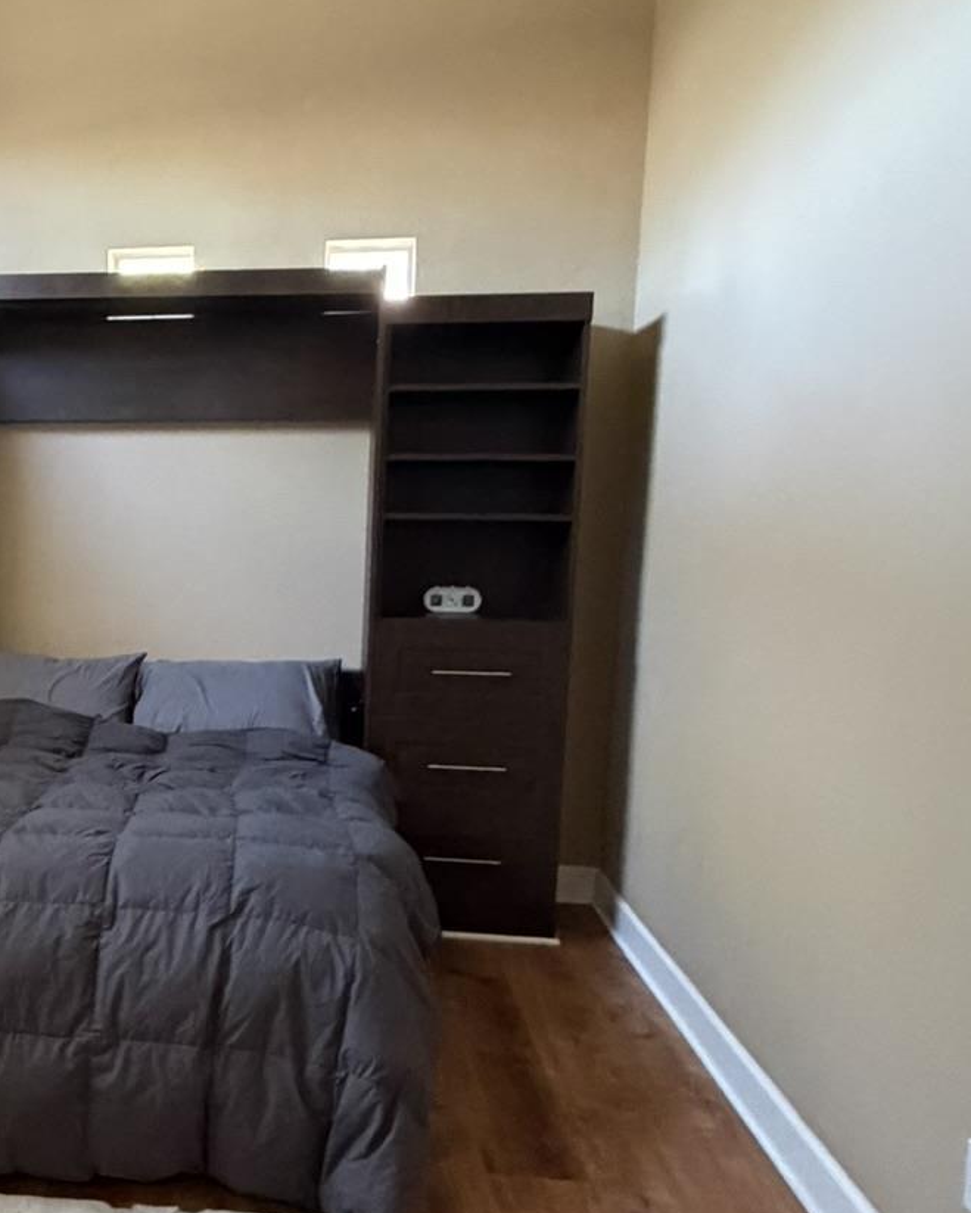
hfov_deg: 40.4
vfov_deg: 52.5
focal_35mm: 34
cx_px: 112
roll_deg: -0.9
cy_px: 713
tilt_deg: -9.3
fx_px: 1221
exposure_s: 1/60
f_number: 2.2
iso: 1000
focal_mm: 2.22
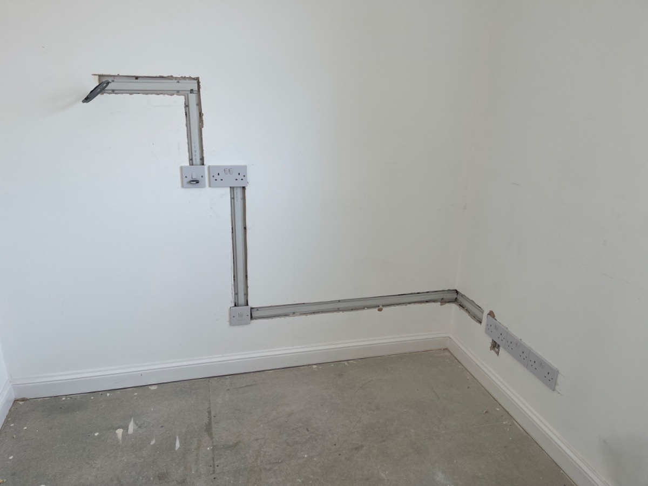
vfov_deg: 53.1
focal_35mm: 26
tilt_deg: -20.3
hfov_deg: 67.3
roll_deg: -1.3
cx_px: 324
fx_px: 487
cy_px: 243
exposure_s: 1/167
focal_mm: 5.1
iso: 32
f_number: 1.6
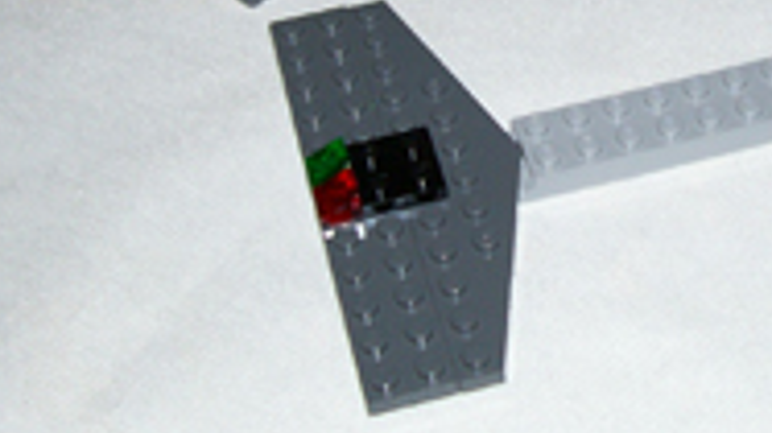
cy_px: 21
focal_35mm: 89
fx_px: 1821
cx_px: 599
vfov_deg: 13.4
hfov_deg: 23.6
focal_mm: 5.6
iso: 80
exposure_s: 1/64
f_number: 2.7
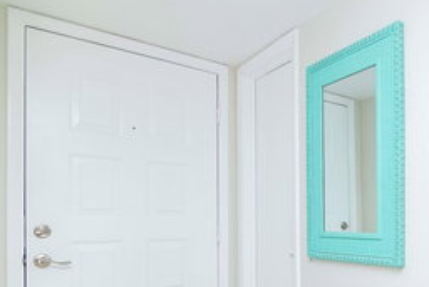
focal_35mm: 31
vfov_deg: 41.1
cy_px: 220
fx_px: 369
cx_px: 377
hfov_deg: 53.6
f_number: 7.1
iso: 500
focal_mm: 11
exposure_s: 1/200
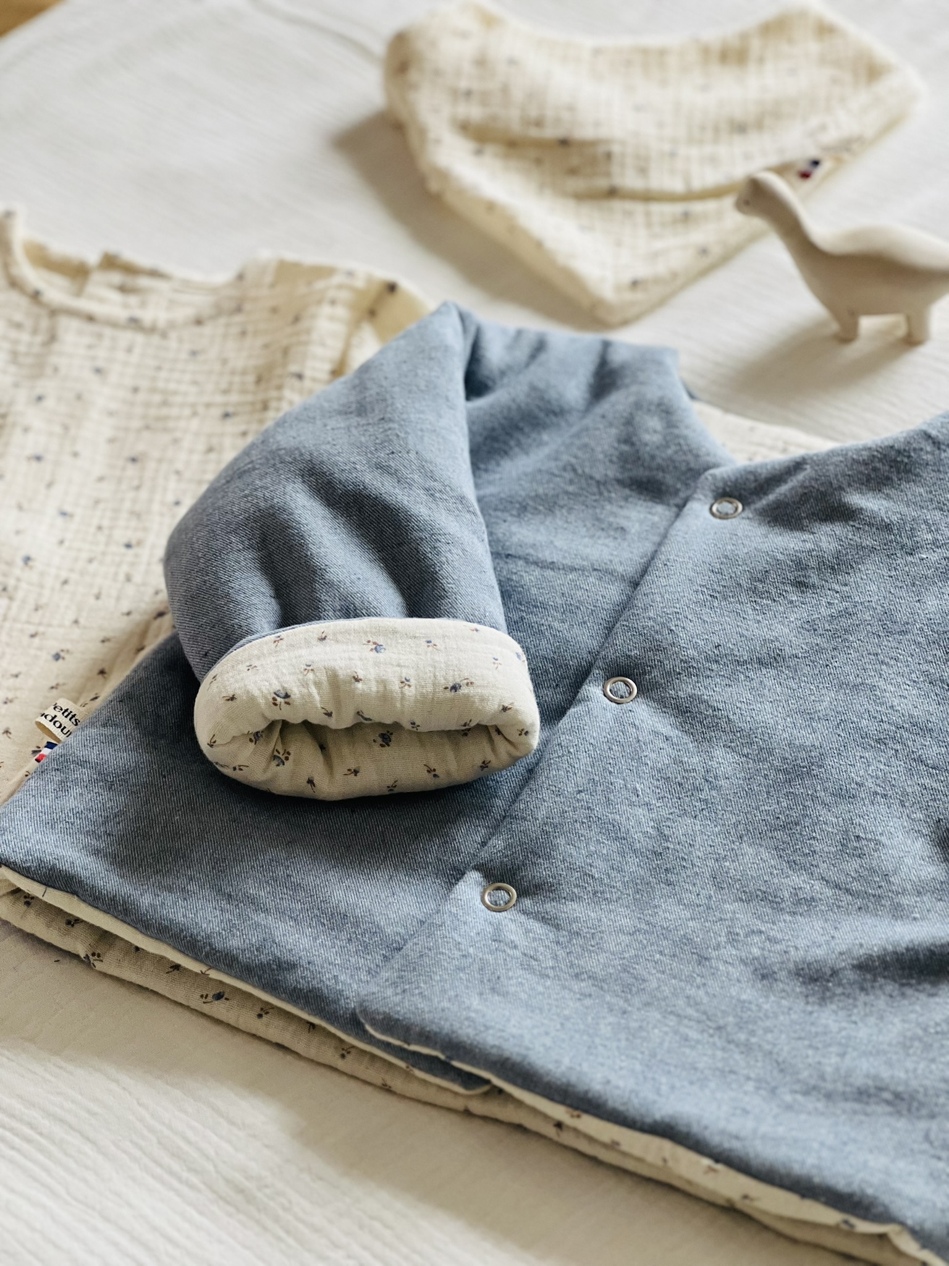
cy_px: 633
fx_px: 2815
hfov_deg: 19.1
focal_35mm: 77
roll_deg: +6.6
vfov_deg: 25.3
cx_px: 474
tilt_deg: -42.5
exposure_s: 1/77
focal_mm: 9
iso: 250
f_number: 2.8
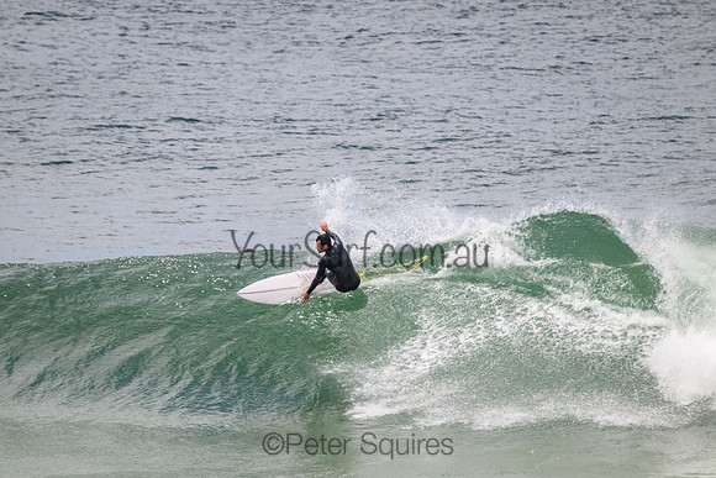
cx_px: 358
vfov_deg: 1.7
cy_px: 239
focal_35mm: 800
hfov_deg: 2.6
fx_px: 15914
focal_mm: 800
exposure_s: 1/2000
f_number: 11
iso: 1000
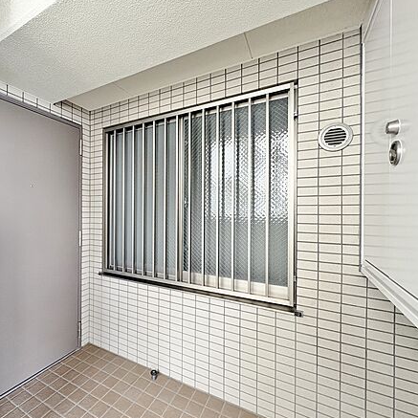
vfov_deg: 84.0
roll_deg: +0.0
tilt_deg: -1.3
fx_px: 232
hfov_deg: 82.8
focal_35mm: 17
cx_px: 164
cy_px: 211
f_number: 2.2
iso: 200
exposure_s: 1/84
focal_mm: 2.22
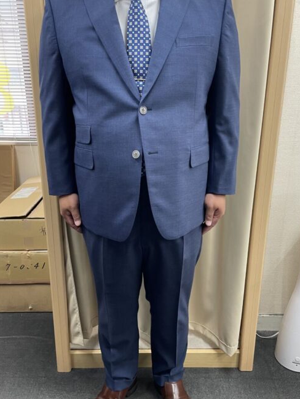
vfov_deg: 56.8
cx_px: 153
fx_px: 370
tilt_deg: -19.8
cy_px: 205
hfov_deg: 44.2
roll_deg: -0.7
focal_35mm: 32
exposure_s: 1/50
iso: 125
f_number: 1.6
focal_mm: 4.2
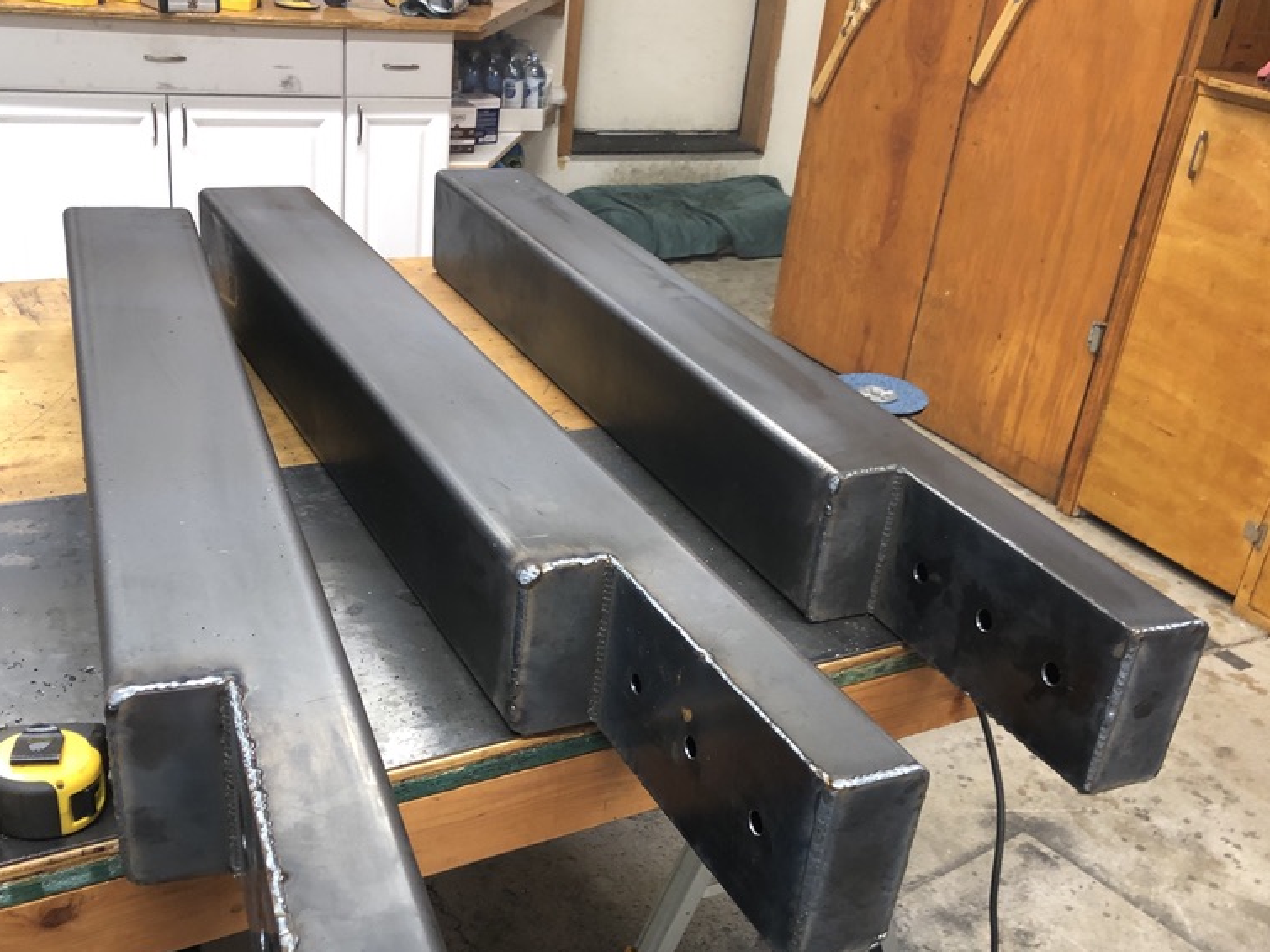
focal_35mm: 38
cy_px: 612
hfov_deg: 49.0
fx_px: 1394
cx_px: 638
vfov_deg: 37.4
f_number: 1.8
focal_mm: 4
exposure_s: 1/17
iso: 40
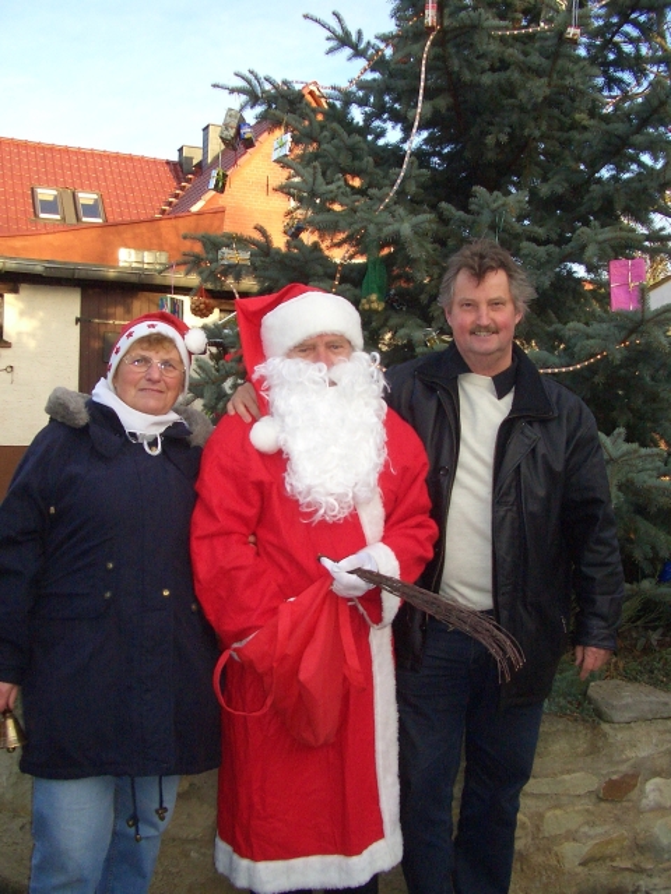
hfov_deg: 40.7
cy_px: 447
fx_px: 905
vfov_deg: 52.6
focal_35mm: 35
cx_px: 336
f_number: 4.3
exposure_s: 1/320
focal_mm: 5.8
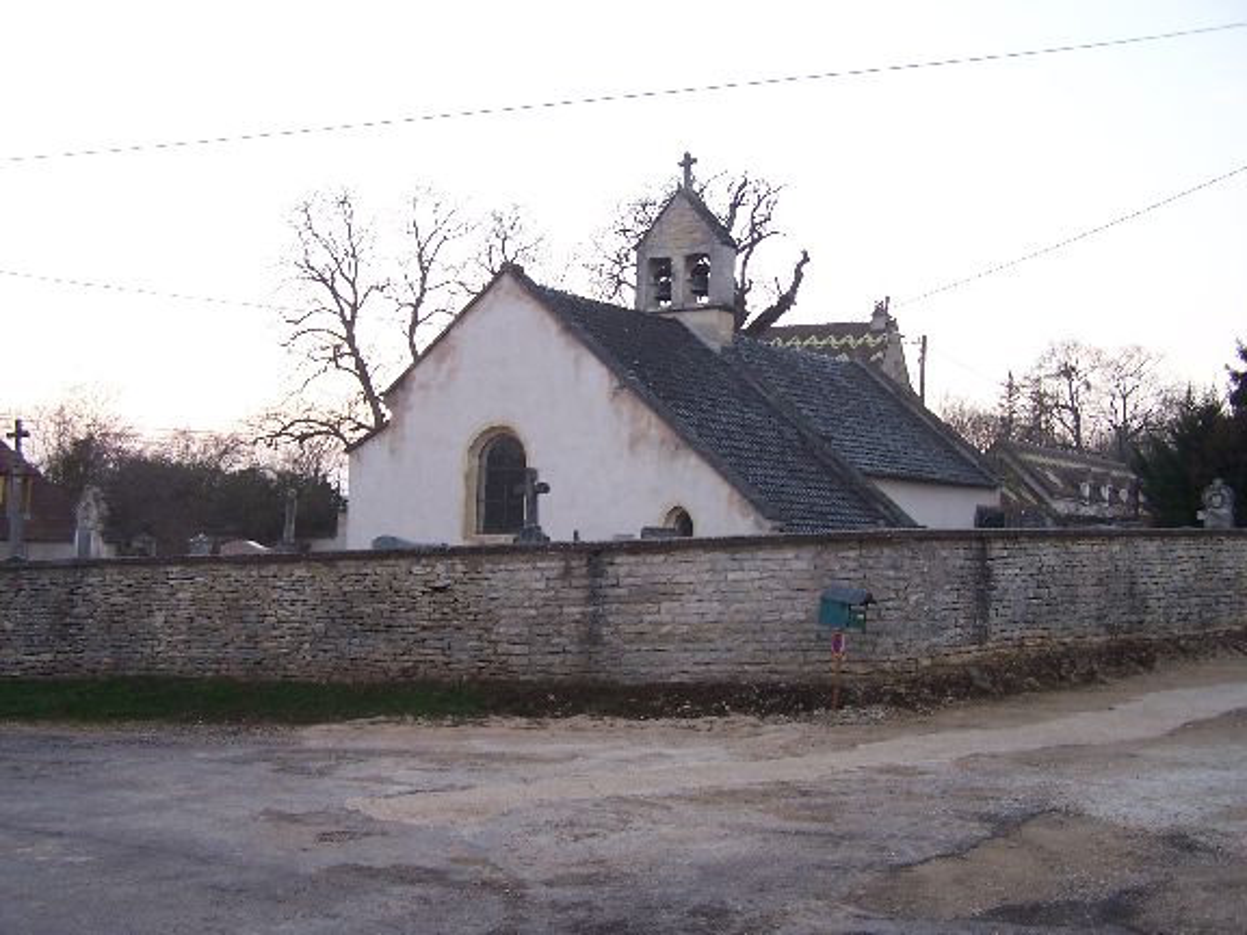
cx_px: 624
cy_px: 468
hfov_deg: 49.0
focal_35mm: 38
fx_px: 1369
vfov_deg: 37.7
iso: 80
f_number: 2.8
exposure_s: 1/30
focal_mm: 6.3
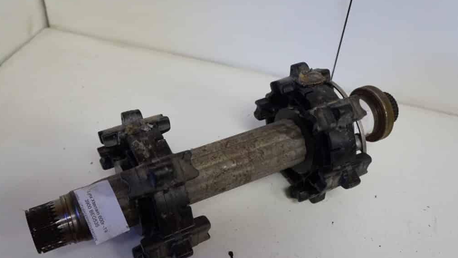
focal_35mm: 35
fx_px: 425
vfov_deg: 33.7
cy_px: 142
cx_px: 229
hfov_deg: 56.6
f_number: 5
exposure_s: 1/50
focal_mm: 22
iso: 3200
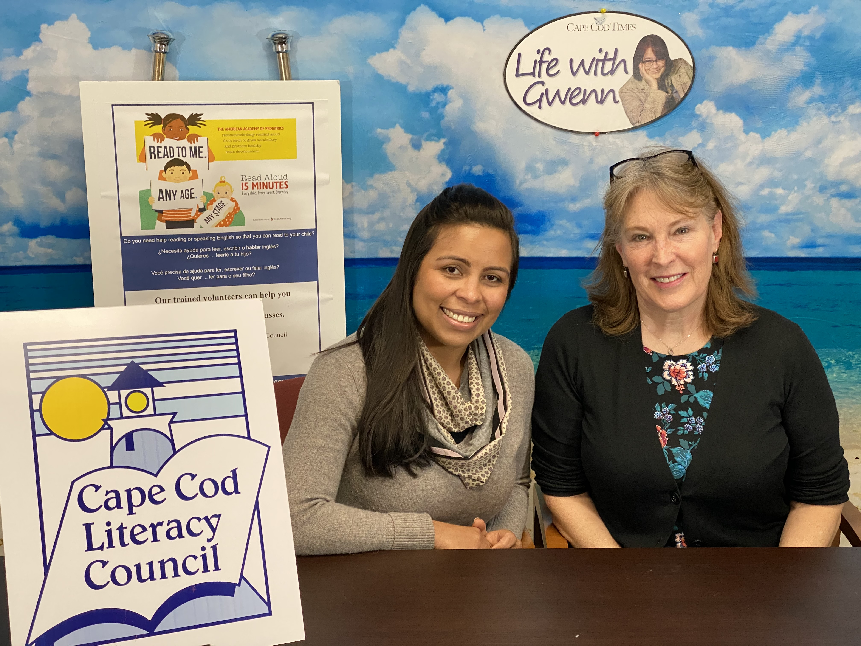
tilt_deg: -12.5
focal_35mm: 52
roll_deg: -1.3
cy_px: 323
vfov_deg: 28.0
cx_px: 430
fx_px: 1293
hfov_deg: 36.8
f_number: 2
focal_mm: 6
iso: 200
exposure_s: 1/53
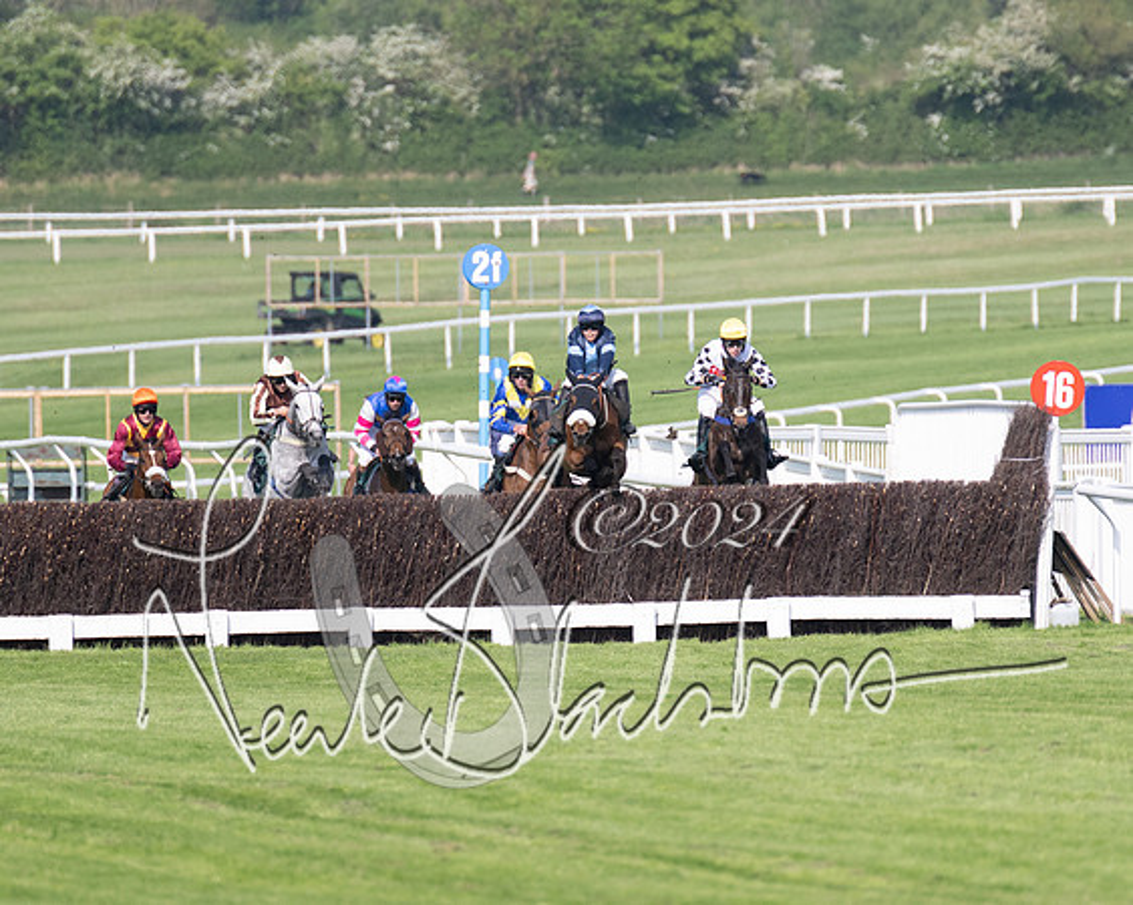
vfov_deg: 2.4
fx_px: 22045
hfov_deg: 2.9
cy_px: 438
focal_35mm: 658
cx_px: 604
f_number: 4
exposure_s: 1/3200
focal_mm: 280
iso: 400
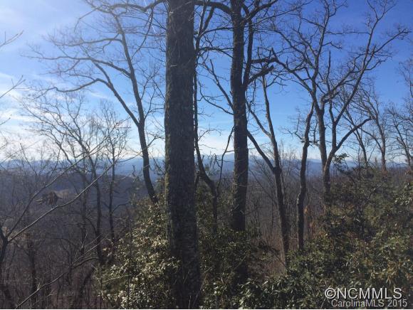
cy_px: 155
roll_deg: -0.1
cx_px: 206
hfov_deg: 61.6
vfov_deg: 48.3
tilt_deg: -0.7
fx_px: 346
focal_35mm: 29
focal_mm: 4.15
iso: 32
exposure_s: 1/2933
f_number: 2.2
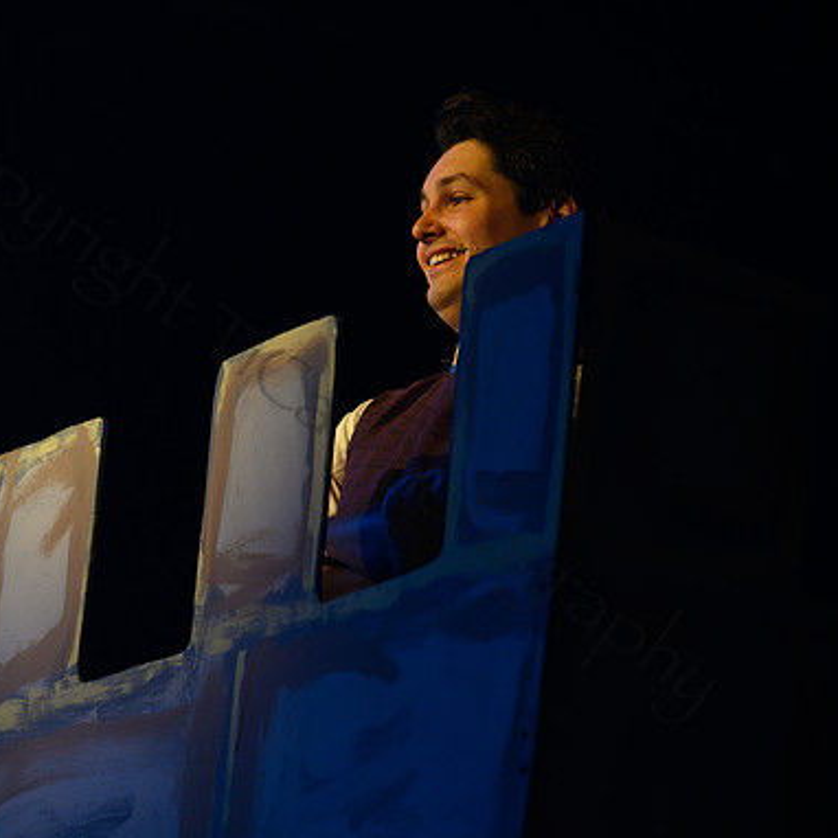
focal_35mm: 239
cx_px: 340
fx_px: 6546
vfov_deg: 7.3
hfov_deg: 7.3
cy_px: 420
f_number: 3.5
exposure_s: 1/80
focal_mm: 185
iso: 1250
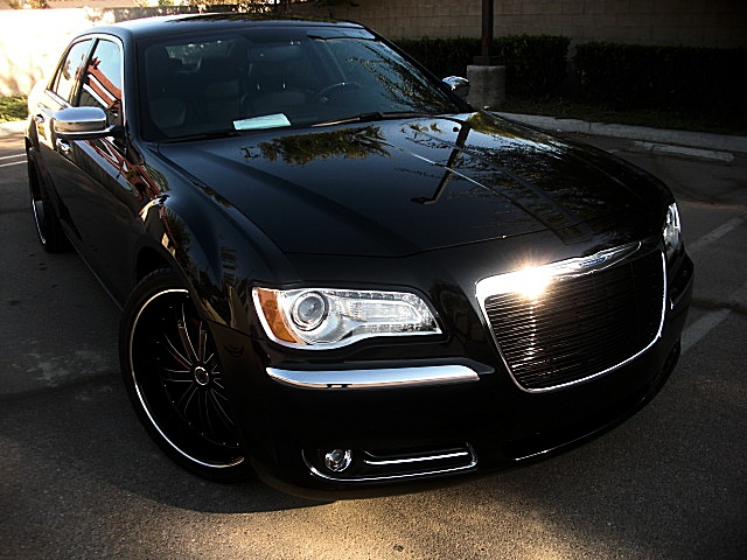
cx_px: 374
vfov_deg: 39.7
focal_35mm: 36
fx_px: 777
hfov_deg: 51.4
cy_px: 280
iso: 50
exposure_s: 1/160
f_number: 2.8
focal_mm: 6.3
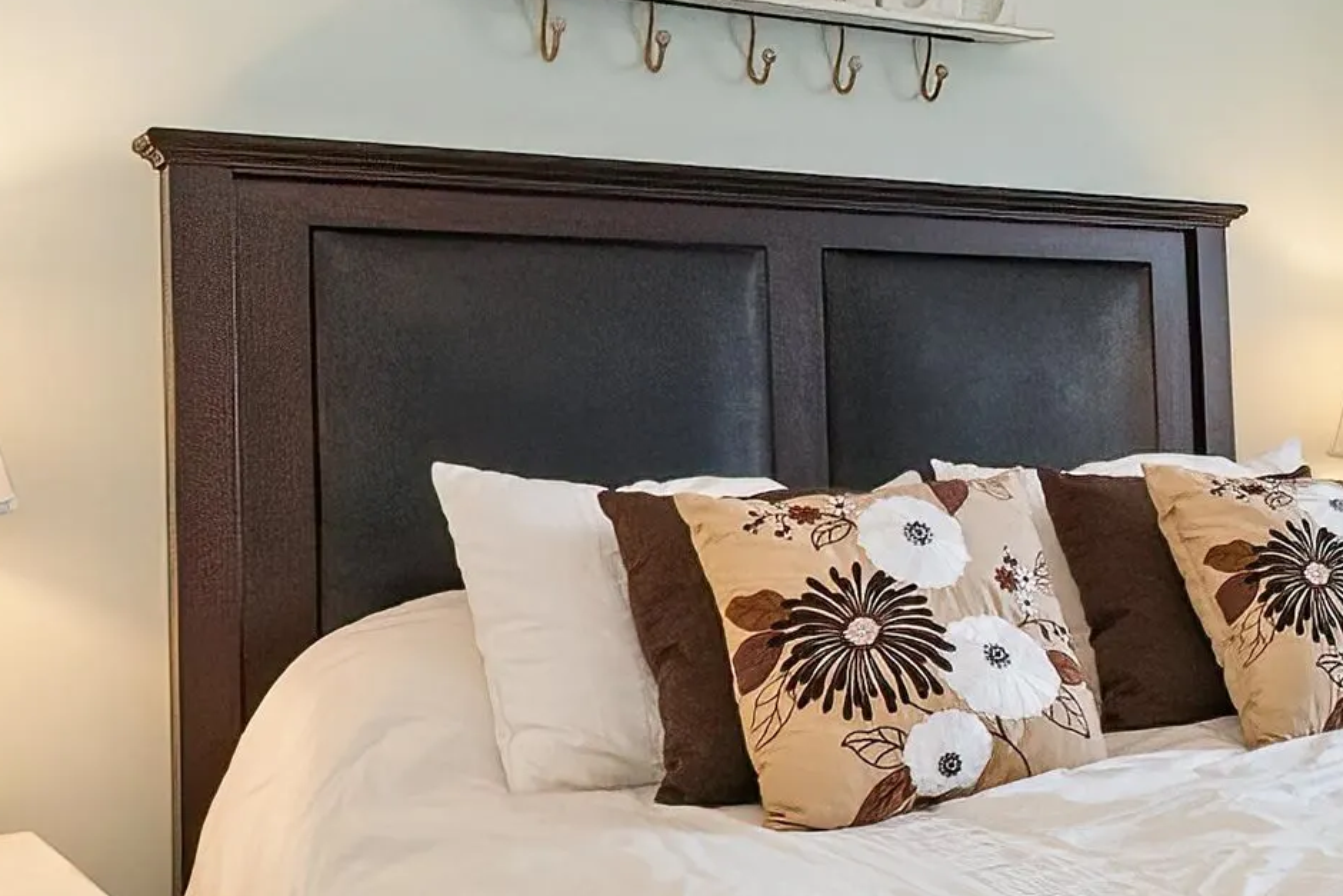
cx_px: 1397
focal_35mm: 49
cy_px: 376
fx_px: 1828
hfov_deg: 35.7
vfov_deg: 27.5
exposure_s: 1/60
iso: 200
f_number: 8
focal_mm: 10
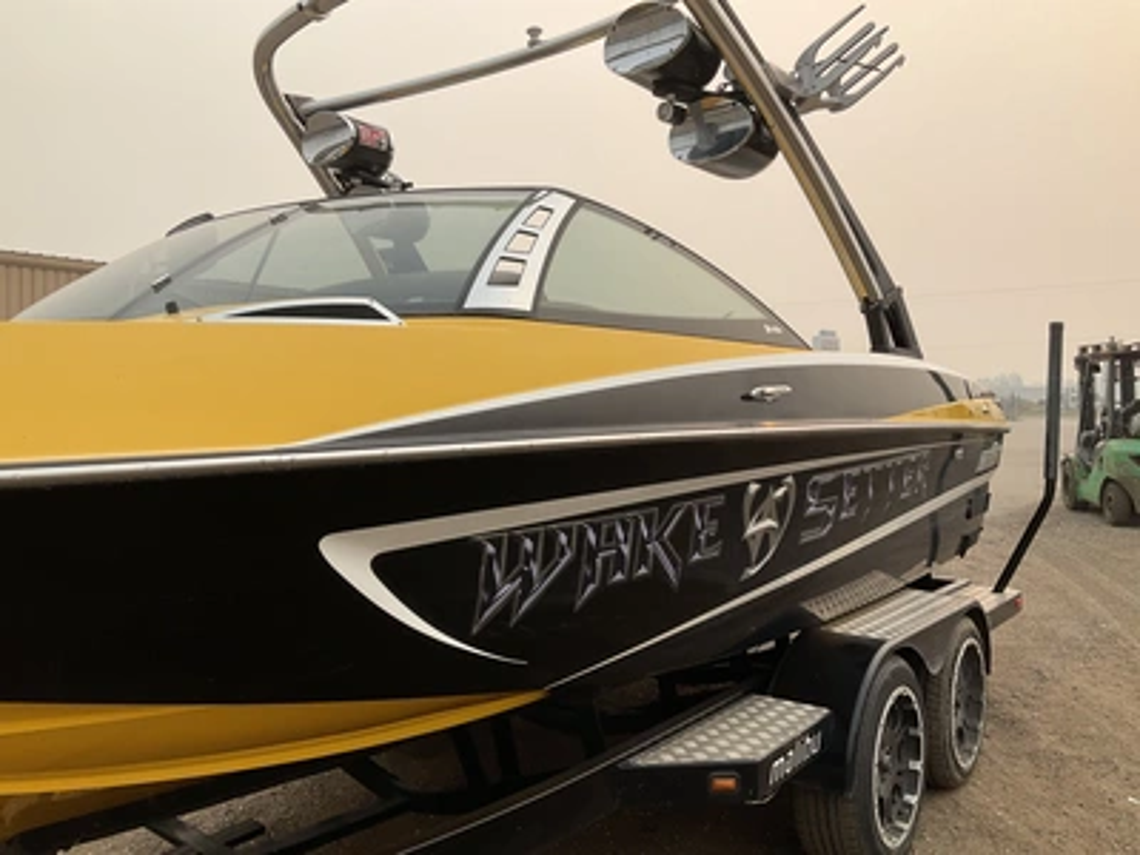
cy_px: 428
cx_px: 570
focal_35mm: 29
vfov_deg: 48.2
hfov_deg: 61.7
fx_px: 955
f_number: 1.8
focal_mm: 3
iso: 25
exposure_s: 1/997
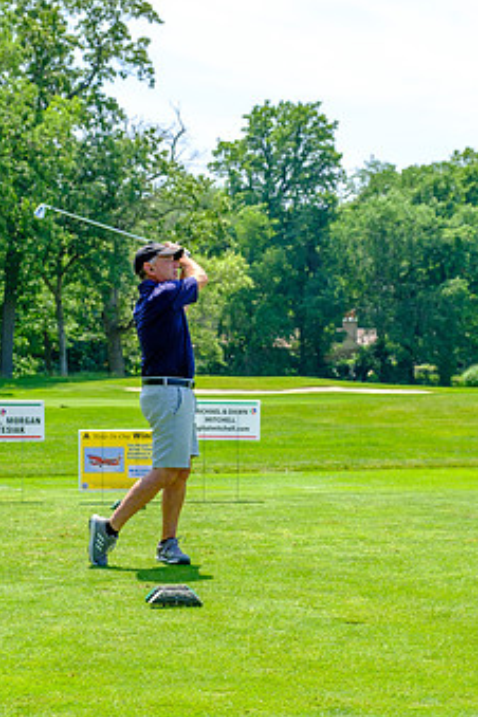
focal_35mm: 85
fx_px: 1693
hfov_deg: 16.1
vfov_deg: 23.9
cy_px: 385
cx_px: 178
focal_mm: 42.5
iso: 200
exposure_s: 1/250
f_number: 5.6
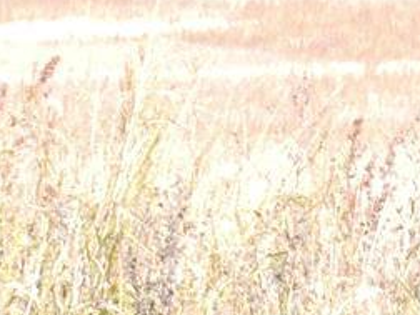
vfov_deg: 2.0
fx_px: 9112
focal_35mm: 751
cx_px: 757
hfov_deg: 2.6
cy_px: -218
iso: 100
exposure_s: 1/50
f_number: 8
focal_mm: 33
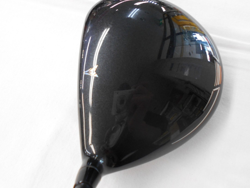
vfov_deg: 46.8
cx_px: 131
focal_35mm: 30
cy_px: 88
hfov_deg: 59.9
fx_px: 217
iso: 160
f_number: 3.2
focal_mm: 4.6
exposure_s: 1/30
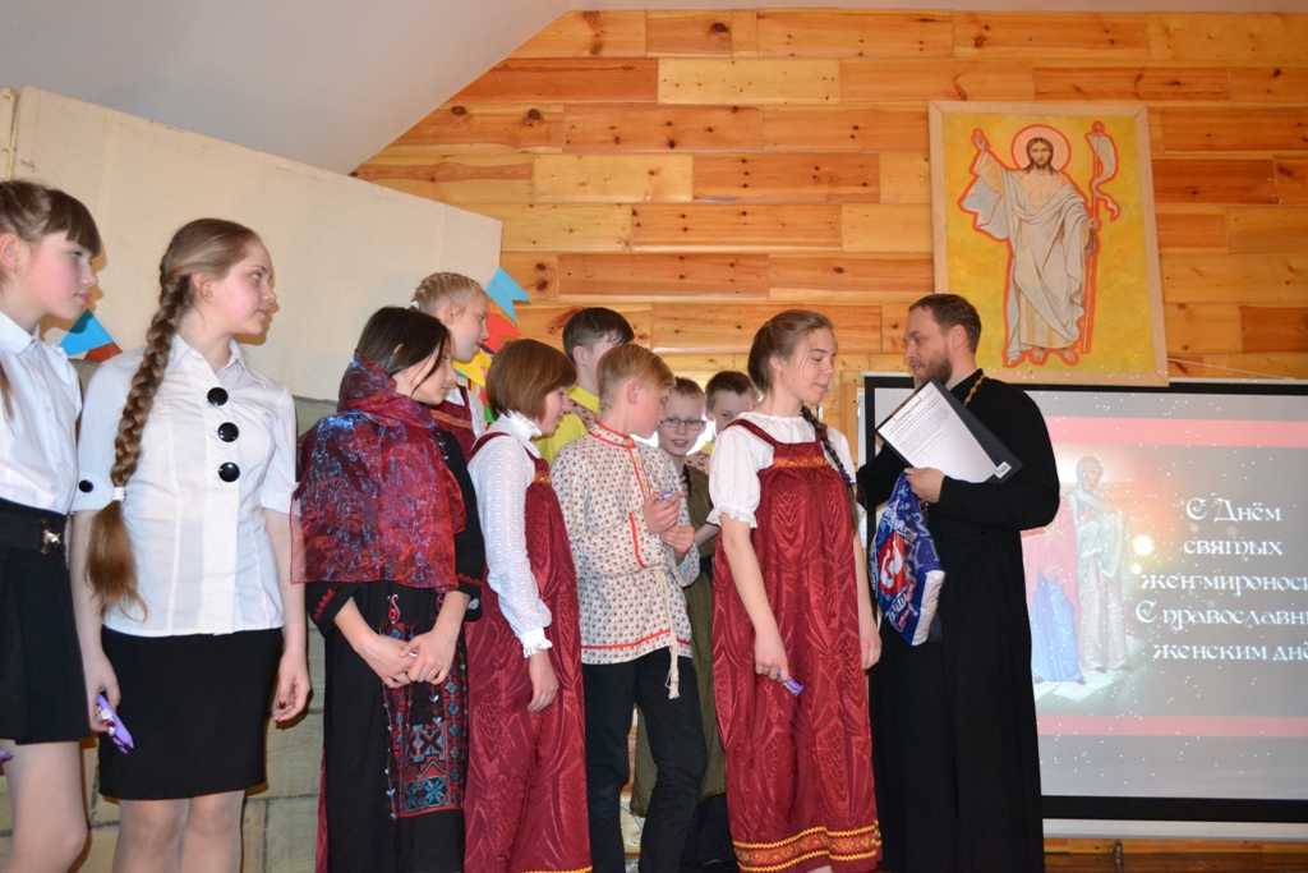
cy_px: 436
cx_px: 654
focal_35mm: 30
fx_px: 1090
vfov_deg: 43.6
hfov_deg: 61.9
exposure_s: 1/60
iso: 2200
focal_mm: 20
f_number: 3.8
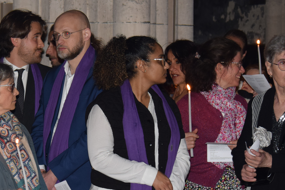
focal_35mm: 241
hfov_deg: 8.5
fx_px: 1908
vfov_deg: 5.7
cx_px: 24
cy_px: 130
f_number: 7.1
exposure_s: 1/60
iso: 1000
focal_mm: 86
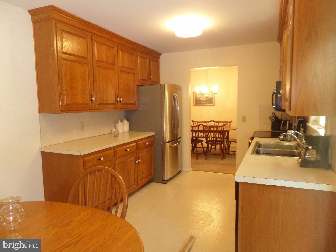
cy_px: 126
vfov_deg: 56.8
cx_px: 168
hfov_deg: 71.6
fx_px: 233
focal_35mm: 24
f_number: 3.1
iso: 240
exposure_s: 1/20
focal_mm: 4.3
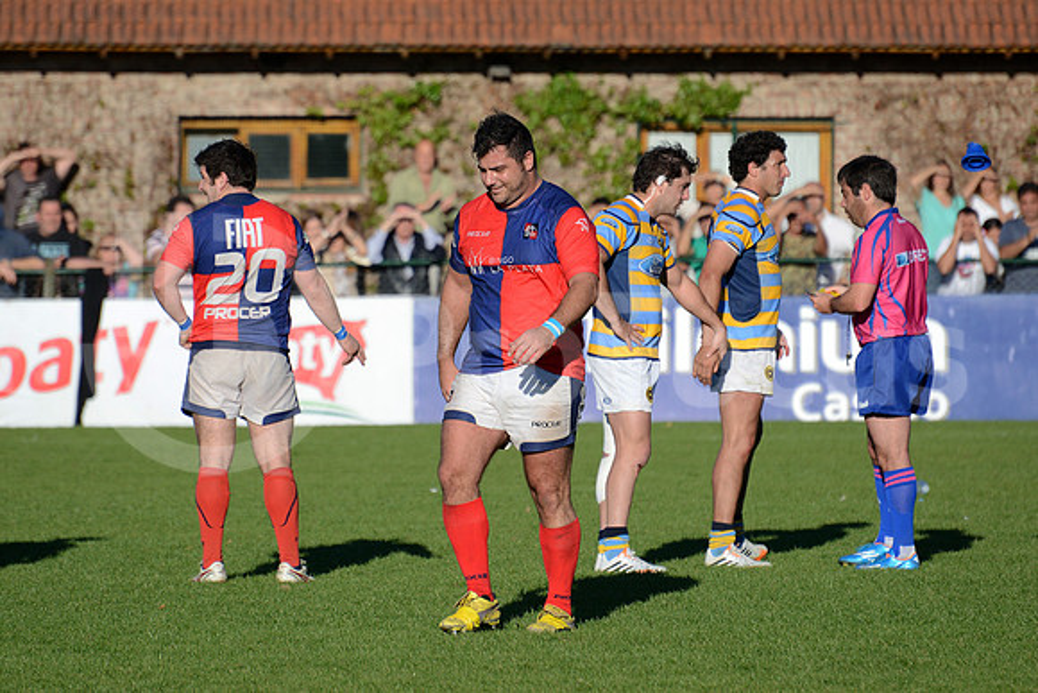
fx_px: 8652
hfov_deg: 6.9
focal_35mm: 300
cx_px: 519
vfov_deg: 4.6
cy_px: 346
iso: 400
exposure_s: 1/1600
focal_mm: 300
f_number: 5.6
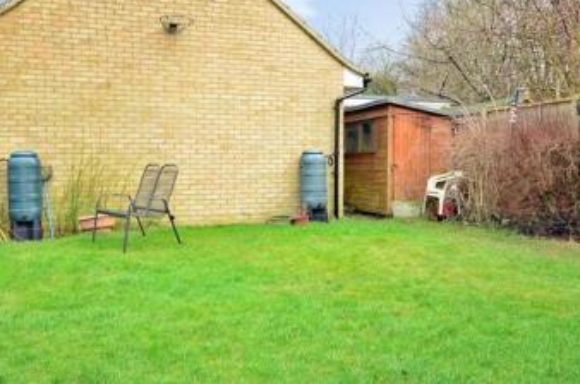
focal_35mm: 33
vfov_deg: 39.3
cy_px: 182
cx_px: 287
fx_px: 538
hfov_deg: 56.6
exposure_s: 1/250
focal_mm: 11.5
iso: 640
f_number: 4.2
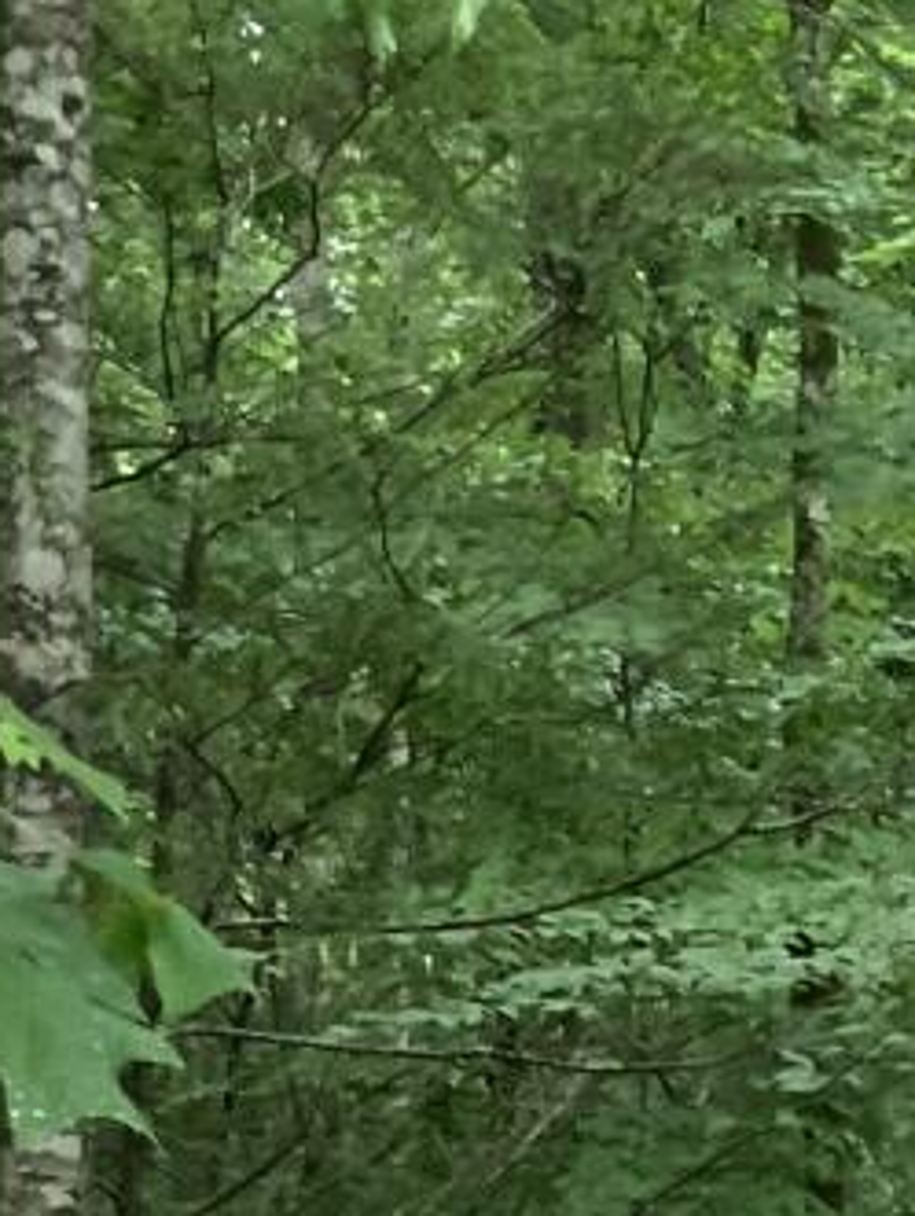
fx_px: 5945
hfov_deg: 8.3
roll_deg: +1.6
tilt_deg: -4.1
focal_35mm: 169
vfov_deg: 10.8
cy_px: 2314
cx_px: 1856
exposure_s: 1/121
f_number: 1.8
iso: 80
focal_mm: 3.99
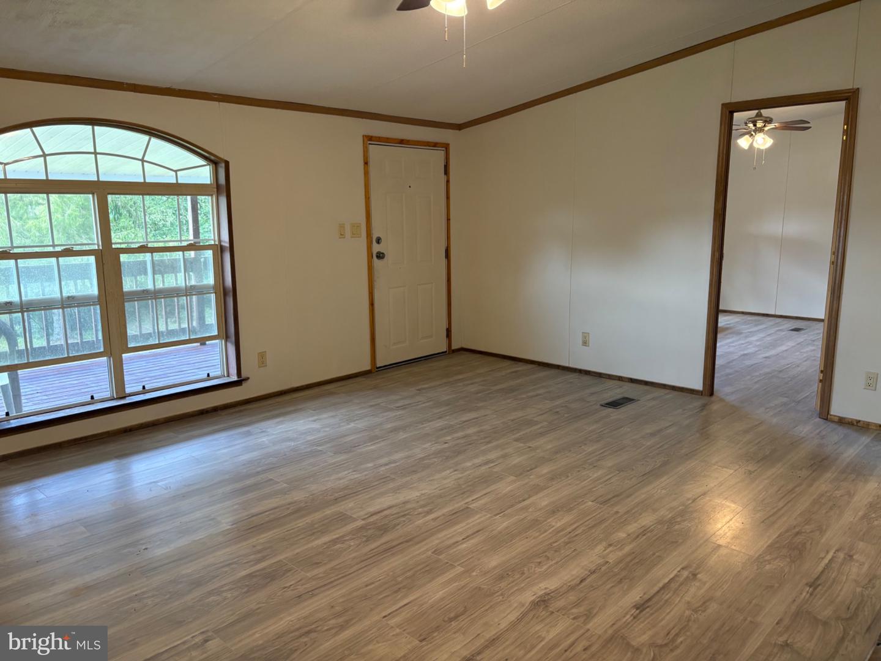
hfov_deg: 67.3
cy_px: 330
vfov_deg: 53.1
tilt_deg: -9.3
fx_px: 662
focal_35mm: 26
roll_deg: +0.8
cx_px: 440
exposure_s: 1/120
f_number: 1.6
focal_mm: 5.96
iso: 200
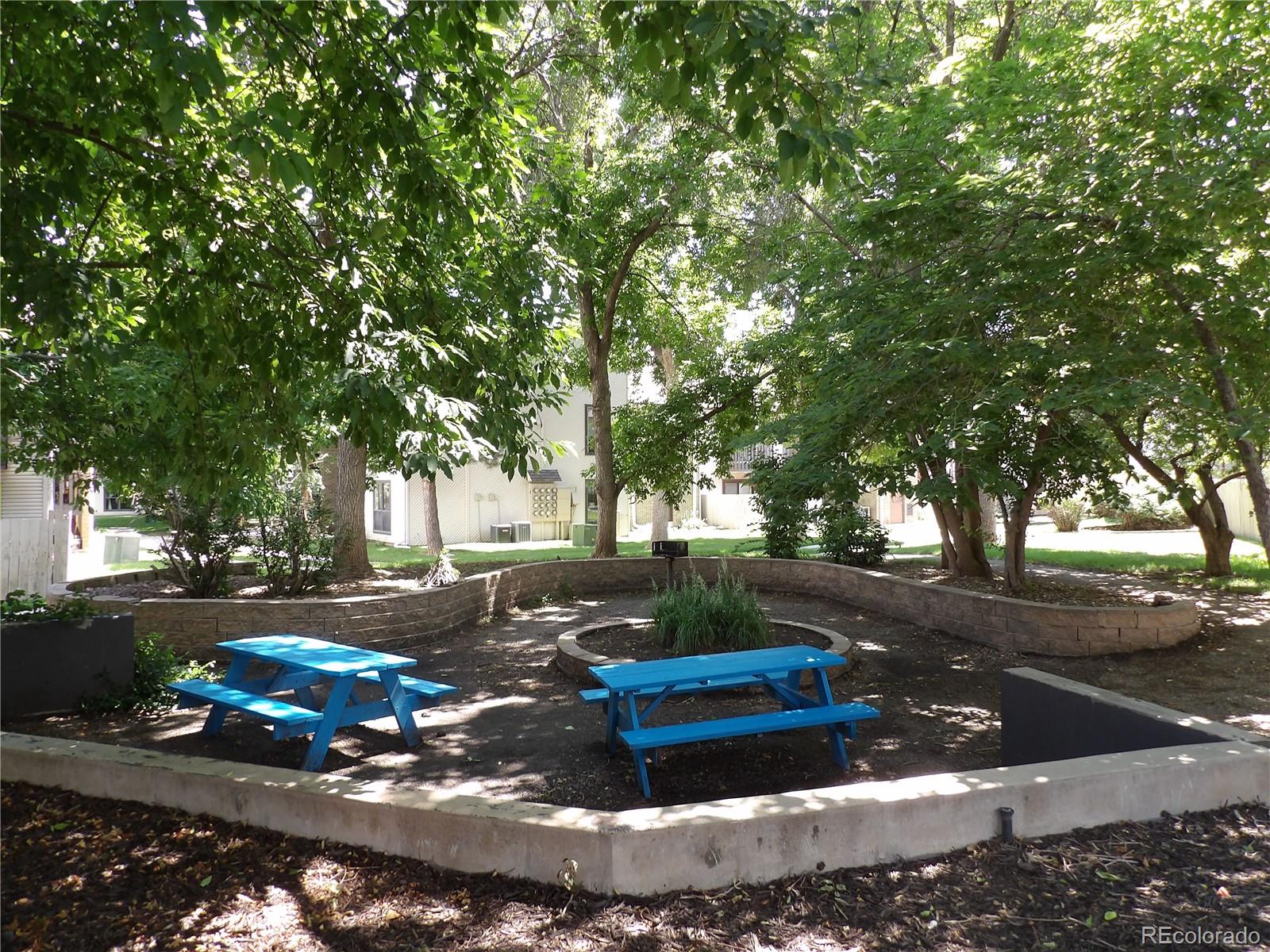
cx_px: 635
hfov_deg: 71.6
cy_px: 476
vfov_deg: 56.8
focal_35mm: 24
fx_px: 881
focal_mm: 4.3
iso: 100
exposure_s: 1/67
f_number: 2.8
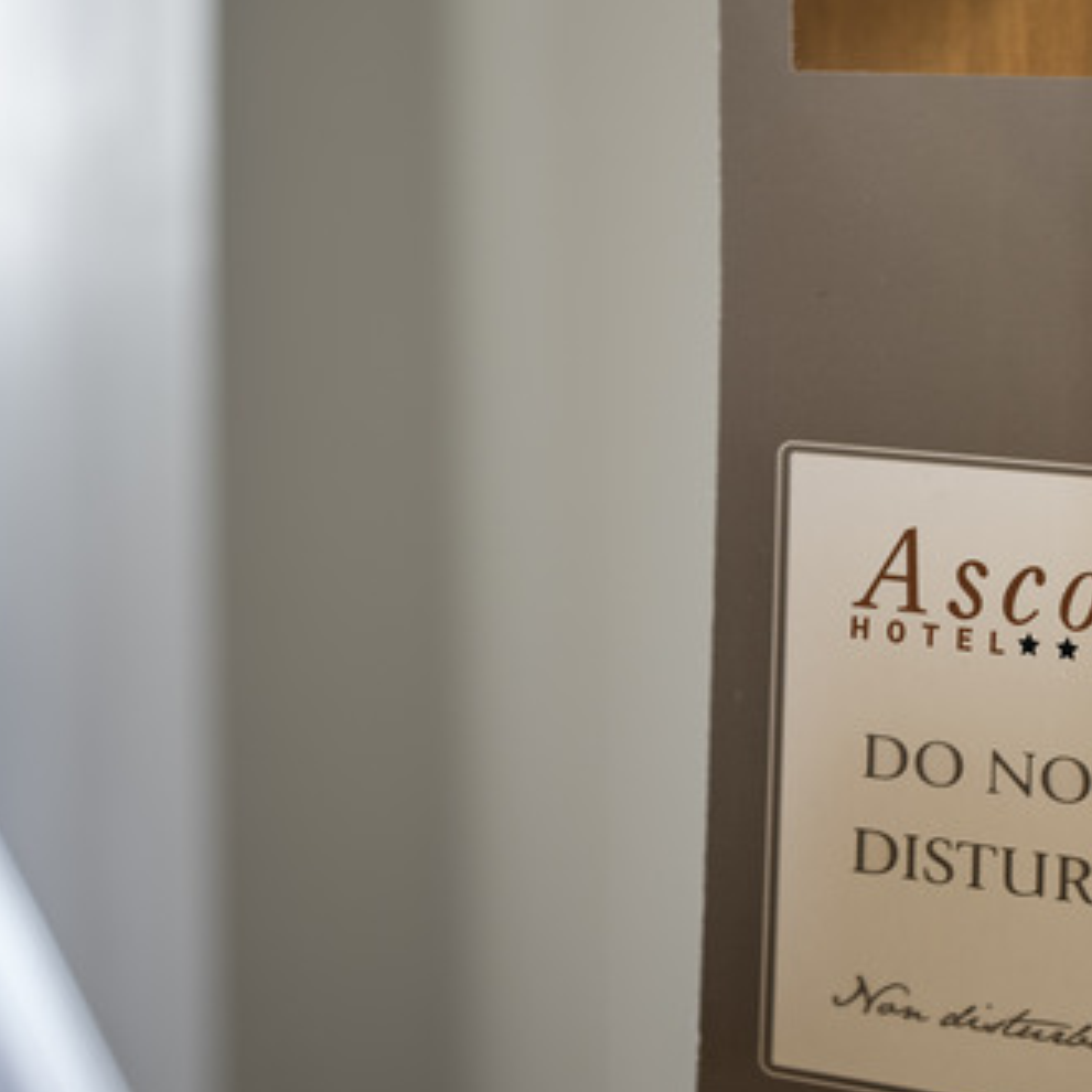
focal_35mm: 72
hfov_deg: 23.8
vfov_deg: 24.0
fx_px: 2570
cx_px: 324
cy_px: 455
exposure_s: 1/8
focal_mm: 35
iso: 50
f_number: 3.2
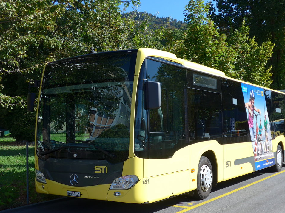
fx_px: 403
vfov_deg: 29.6
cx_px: 157
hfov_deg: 38.9
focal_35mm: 49
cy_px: 122
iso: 80
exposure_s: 1/1000
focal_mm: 8
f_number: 2.8
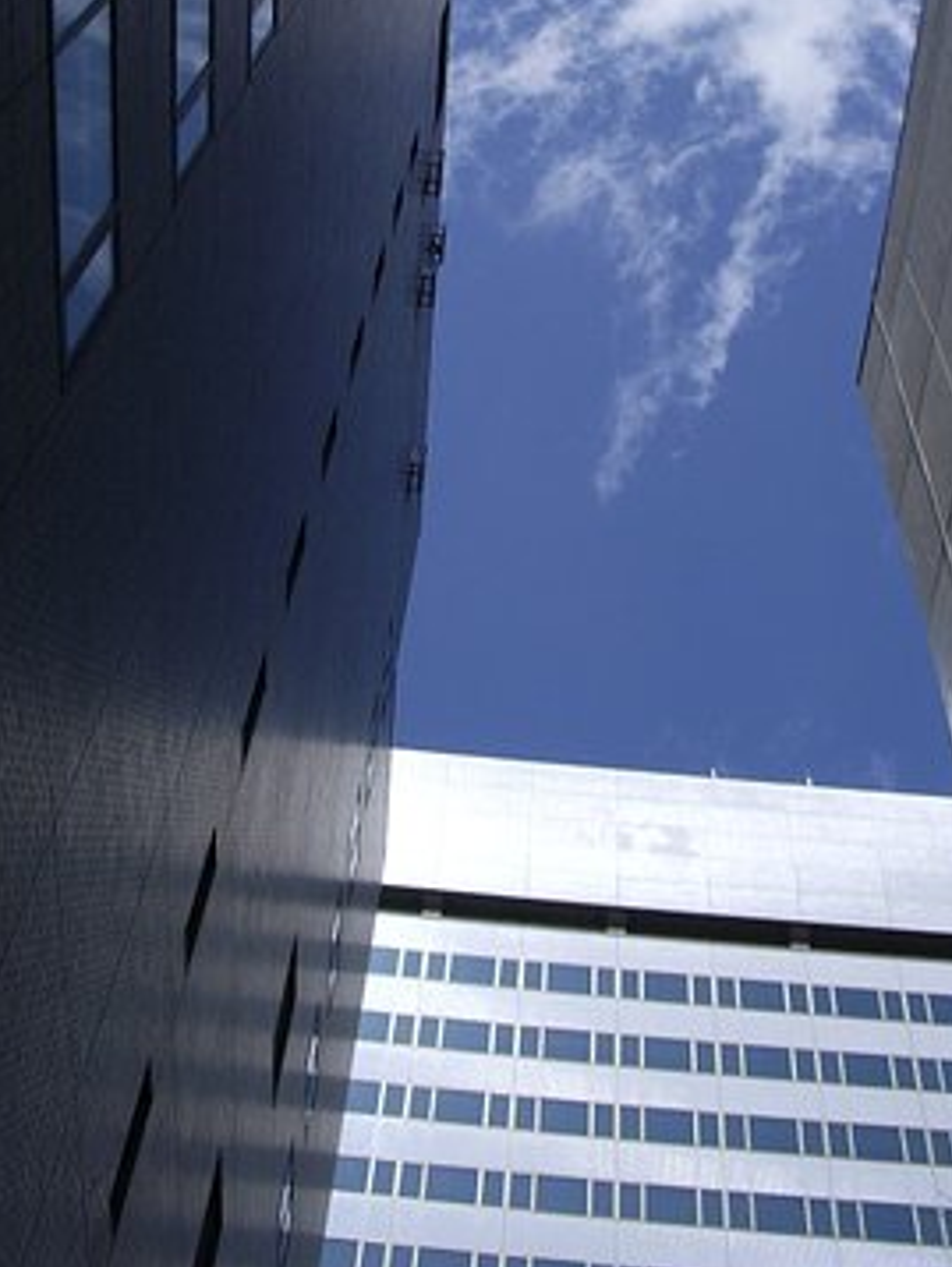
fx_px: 1831
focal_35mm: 50
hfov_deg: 29.1
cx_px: 418
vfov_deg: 37.8
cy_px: 425
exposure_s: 1/1000
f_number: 4.3
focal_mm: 5.8
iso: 80
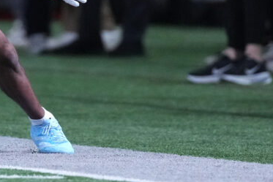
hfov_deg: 2.5
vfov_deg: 1.7
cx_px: -10
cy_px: -23
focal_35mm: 823
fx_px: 6243
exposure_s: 1/2000
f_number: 2.8
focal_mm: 300
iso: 4000
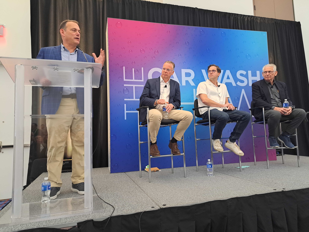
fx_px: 214
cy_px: 116
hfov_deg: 71.6
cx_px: 154
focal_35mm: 24
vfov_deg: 56.8
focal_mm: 5.23
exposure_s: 1/24
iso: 250
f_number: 1.8
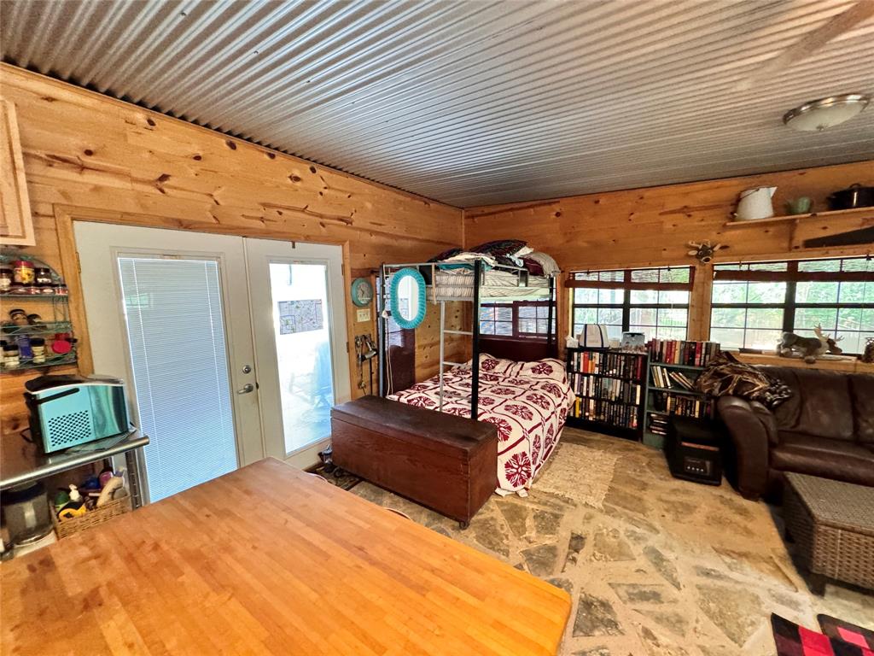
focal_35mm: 14
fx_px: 353
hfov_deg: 102.1
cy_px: 328
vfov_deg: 85.7
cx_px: 437
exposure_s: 1/60
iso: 640
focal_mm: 2.22
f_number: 2.2
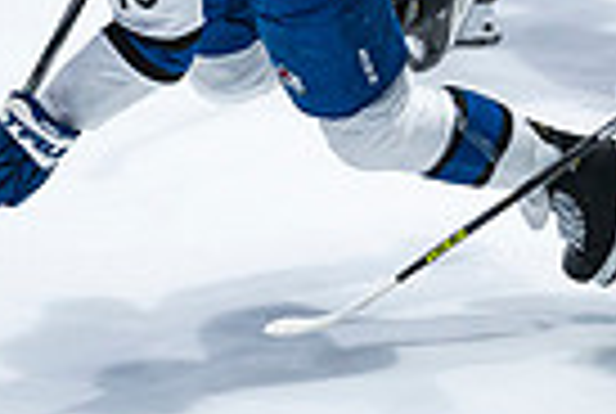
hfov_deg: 2.4
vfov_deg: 1.6
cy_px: -268
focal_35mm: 845
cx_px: 445
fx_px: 14490
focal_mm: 200
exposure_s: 1/1250
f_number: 2.8
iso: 1250
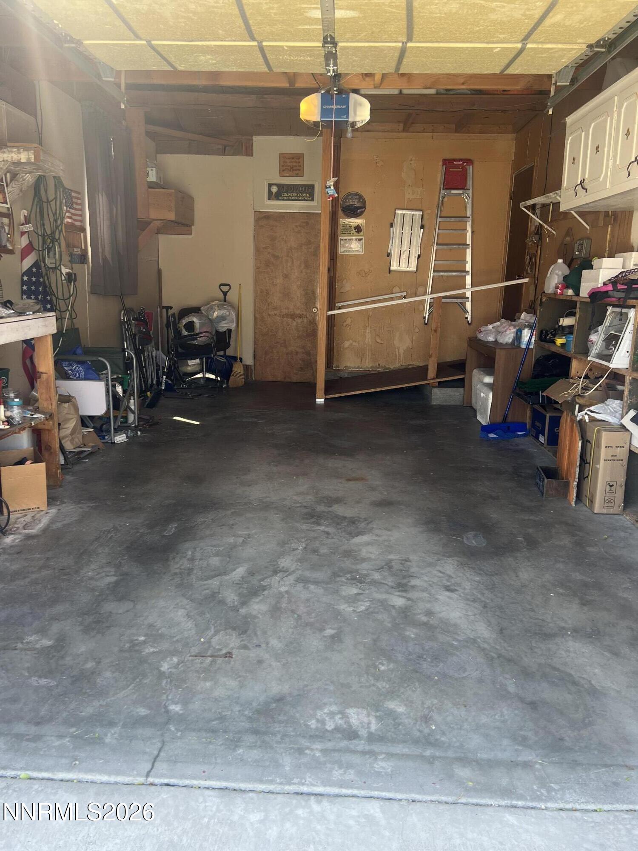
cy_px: 426
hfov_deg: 53.1
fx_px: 639
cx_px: 319
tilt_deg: -12.4
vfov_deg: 67.3
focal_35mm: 26
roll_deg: -0.7
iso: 40
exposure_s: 1/155
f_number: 1.5
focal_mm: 5.7
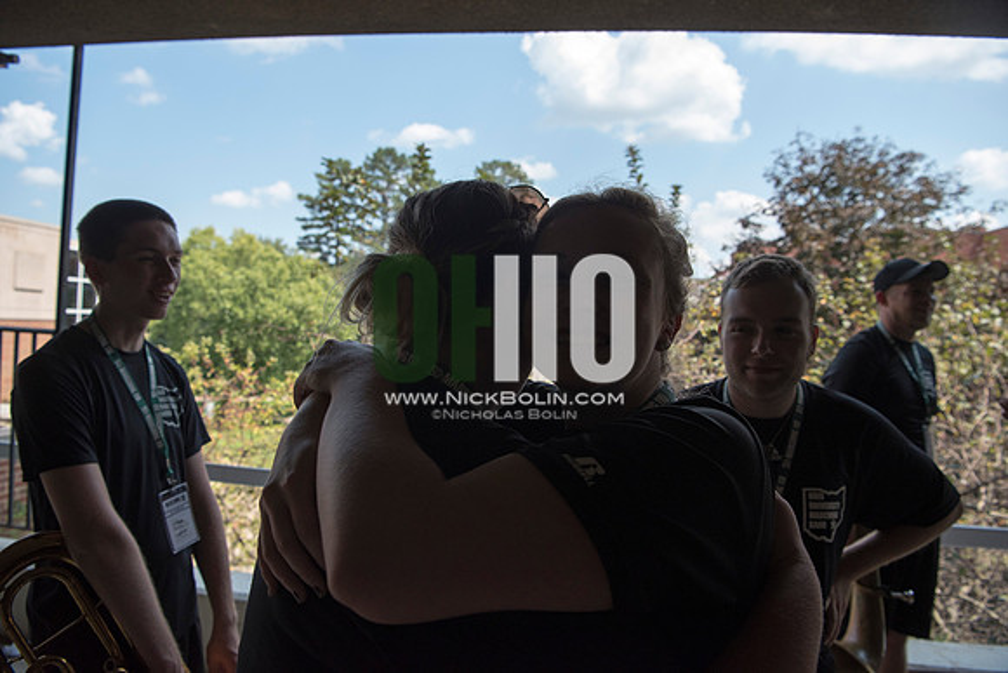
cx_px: 504
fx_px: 672
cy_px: 336
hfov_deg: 73.7
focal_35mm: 24
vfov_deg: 53.2
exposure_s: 1/1600
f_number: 5
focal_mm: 24
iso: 640
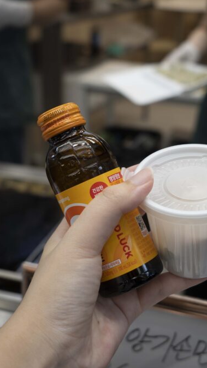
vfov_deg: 40.6
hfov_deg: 23.3
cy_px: 185
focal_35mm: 51
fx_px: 497
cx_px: 154
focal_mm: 32
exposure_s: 1/60
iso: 100
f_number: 4.5
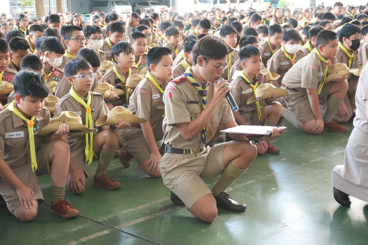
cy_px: 122
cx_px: 184
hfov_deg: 34.2
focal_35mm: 58
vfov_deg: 23.2
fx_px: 598
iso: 1000
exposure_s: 1/50
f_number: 5.6
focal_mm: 39
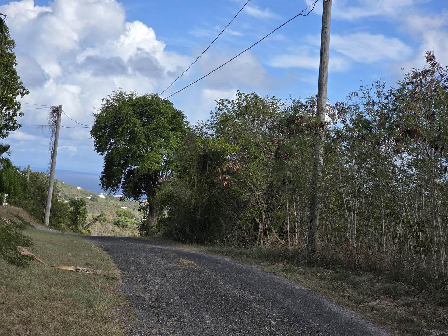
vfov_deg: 21.3
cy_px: 168
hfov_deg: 28.2
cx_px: 224
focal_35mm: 69
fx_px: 893
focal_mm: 7.9
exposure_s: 1/2060
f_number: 2.4
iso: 50
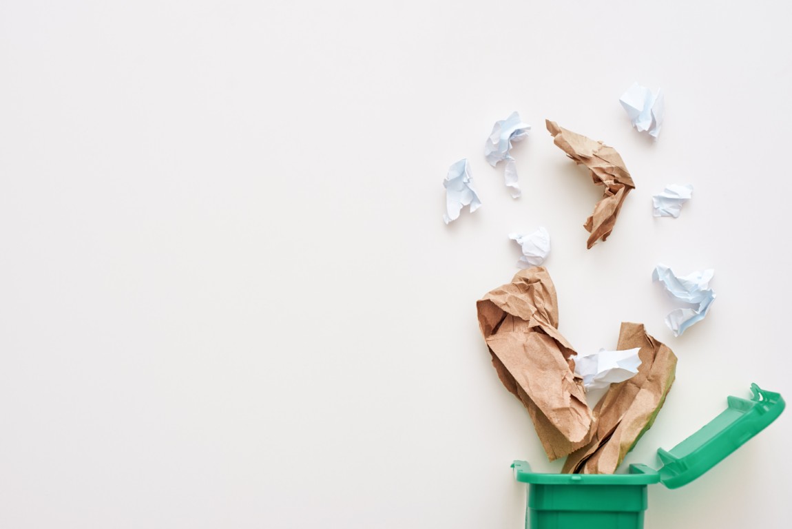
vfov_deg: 27.0
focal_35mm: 50
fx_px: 1101
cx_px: 396
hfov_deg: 39.6
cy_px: 264
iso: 200
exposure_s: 1/200
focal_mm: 50
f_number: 5.6
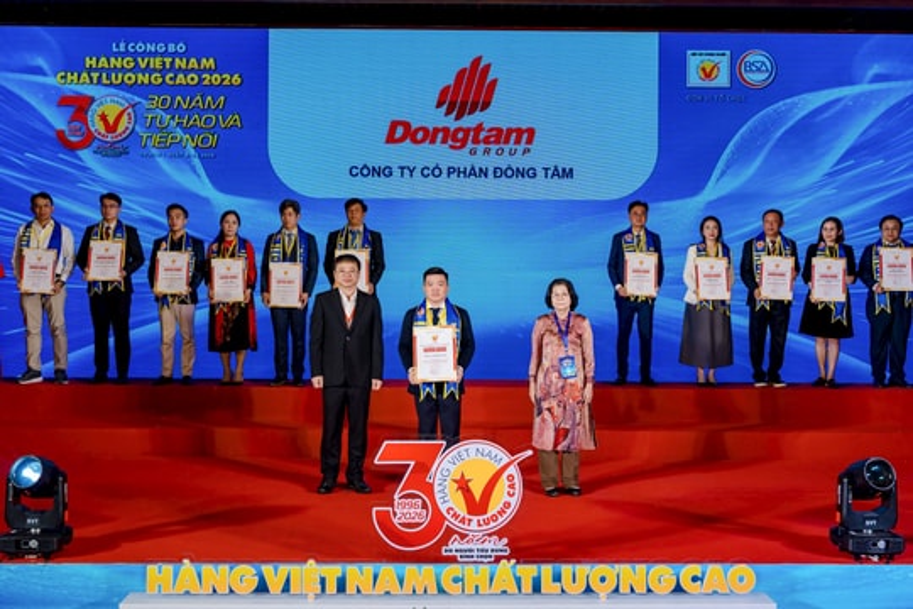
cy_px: 304
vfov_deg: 34.9
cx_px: 456
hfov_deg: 50.5
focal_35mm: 38
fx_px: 969
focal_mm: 38.2
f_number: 3.5
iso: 400
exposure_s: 1/250
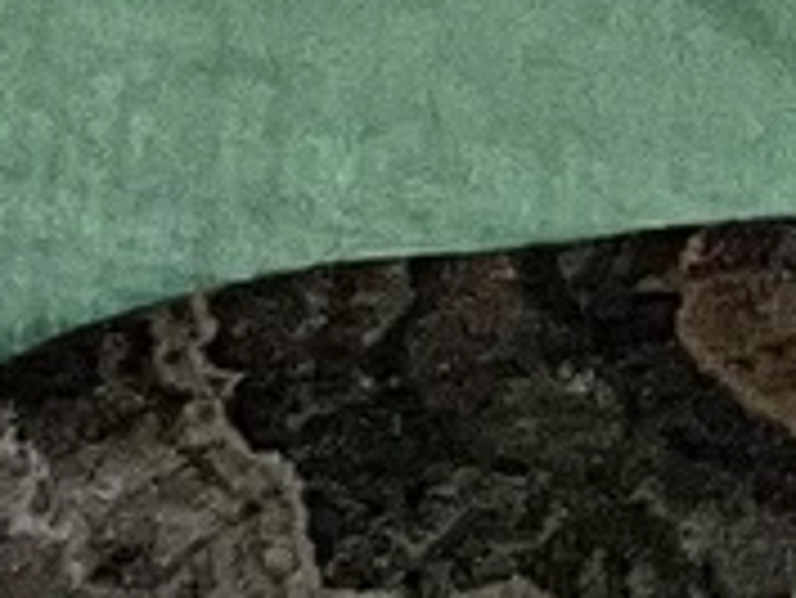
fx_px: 2163
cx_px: 1012
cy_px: 544
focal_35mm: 94
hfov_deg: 19.4
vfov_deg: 15.6
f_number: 1.6
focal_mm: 5.1
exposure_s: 1/17241
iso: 32
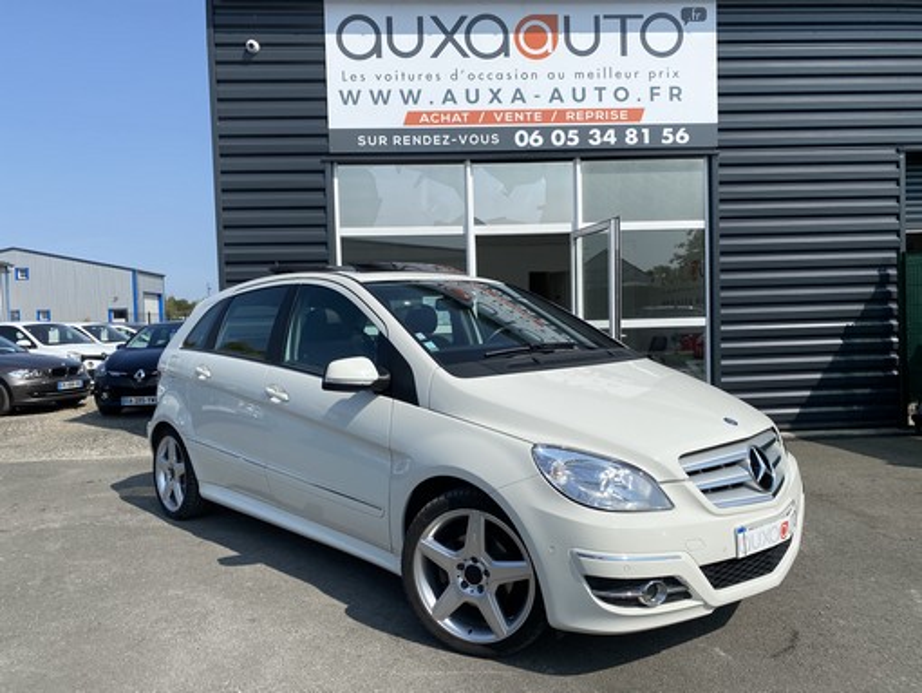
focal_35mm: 26
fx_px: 693
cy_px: 346
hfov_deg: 67.3
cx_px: 461
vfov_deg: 53.1
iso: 32
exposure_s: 1/5236
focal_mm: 4.25
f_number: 1.8
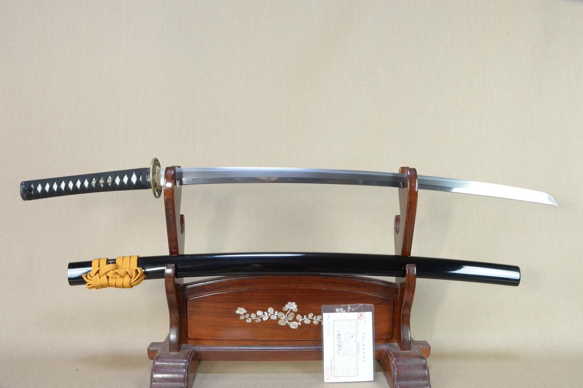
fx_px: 485
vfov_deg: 43.5
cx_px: 292
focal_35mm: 30
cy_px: 194
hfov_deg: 62.0
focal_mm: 20
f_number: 11
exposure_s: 1/2
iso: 400
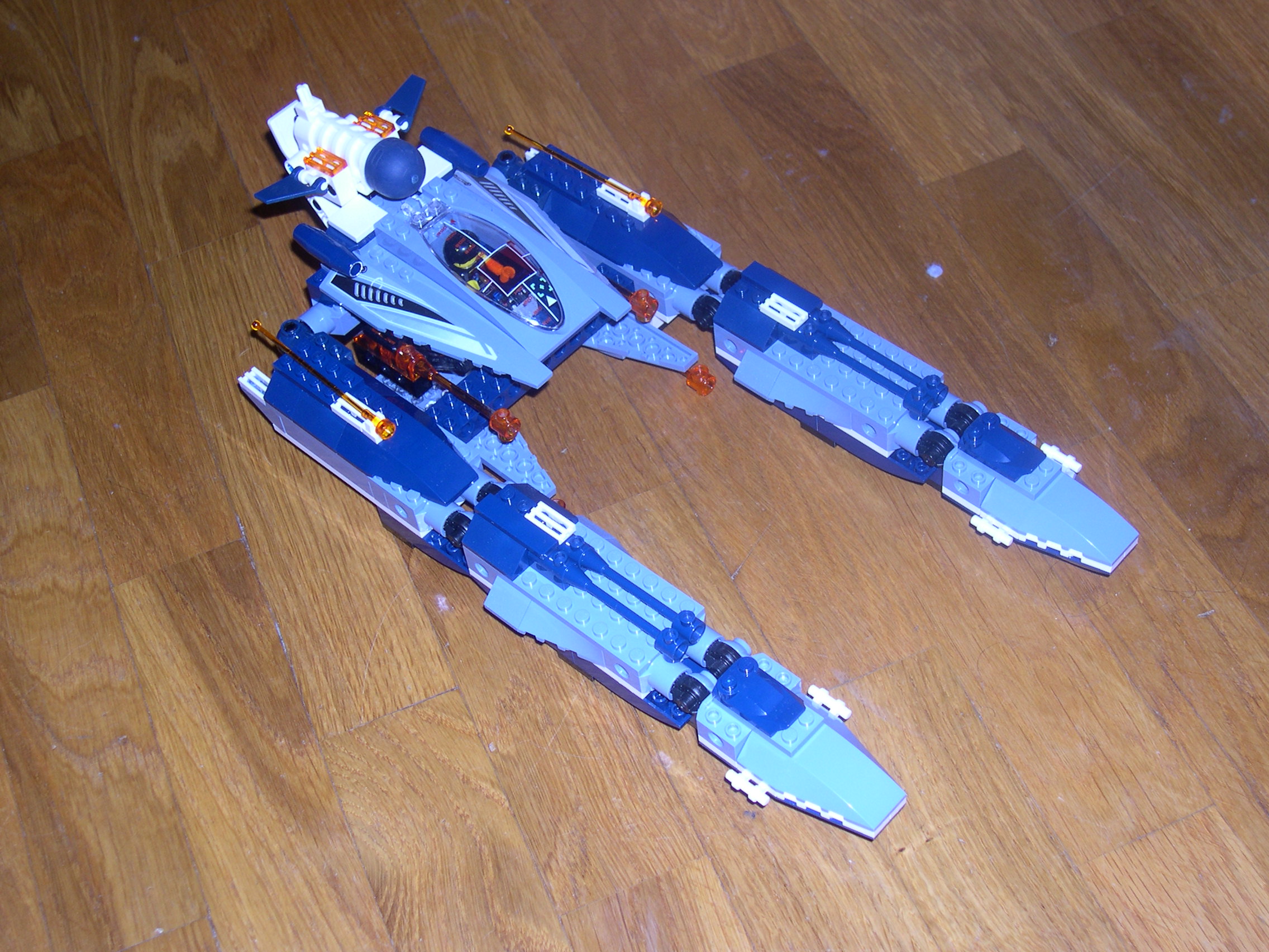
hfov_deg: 36.8
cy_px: 476
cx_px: 634
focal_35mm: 52
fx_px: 1906
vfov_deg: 28.0
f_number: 3.2
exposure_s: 1/60
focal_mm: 11.1
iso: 100
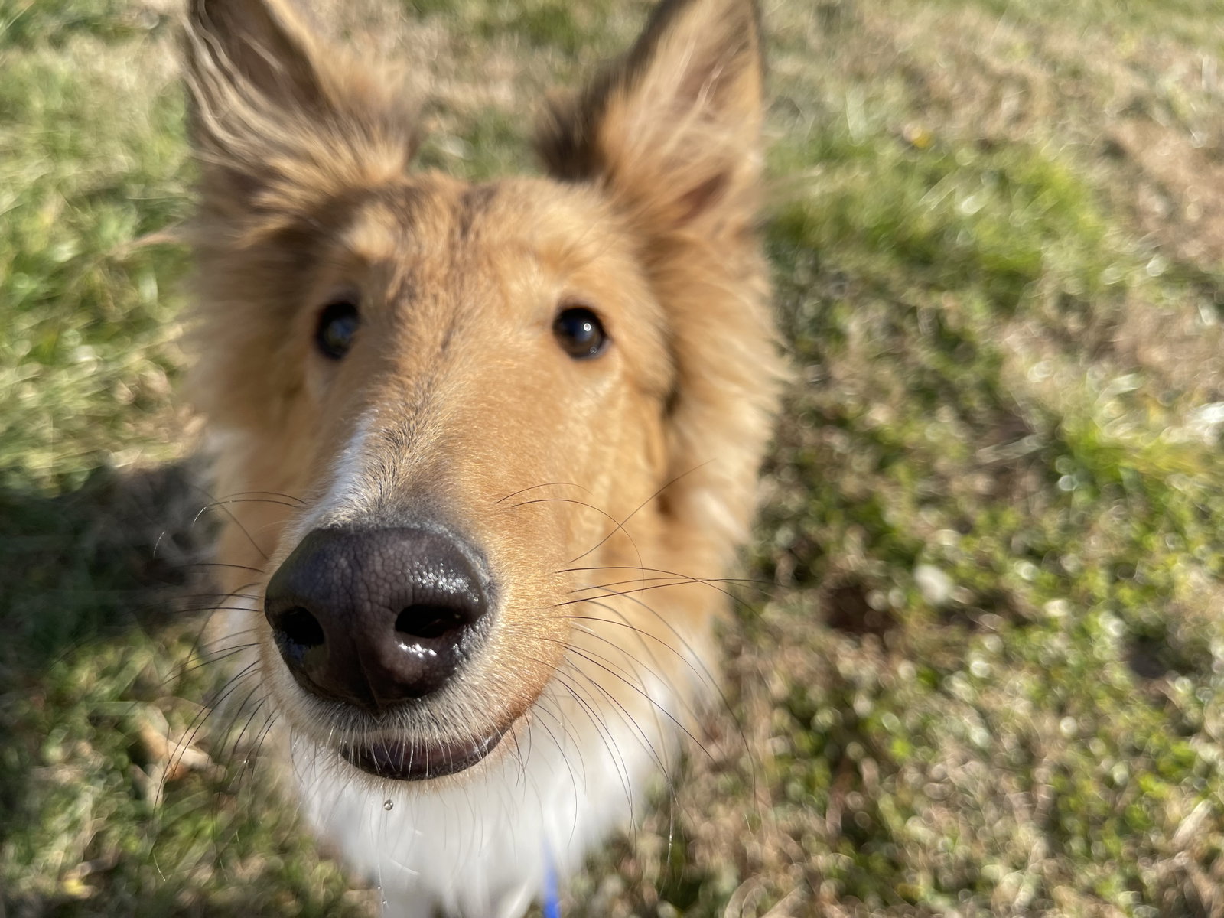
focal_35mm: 26
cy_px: 459
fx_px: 919
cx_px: 612
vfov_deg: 53.1
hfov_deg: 67.3
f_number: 1.6
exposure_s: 1/2049
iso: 32
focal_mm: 5.1
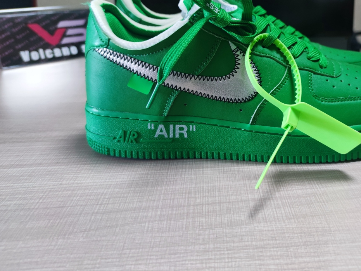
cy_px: 88
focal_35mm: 33
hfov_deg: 54.3
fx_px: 344
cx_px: 238
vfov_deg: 42.3
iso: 374
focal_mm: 6.72
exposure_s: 1/100
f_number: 1.69
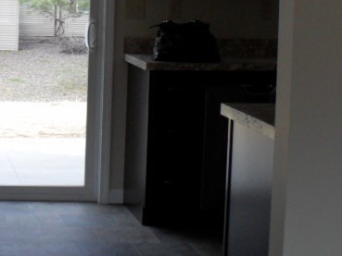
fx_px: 959
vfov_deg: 14.9
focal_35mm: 97
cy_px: -18
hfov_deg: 19.4
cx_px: -38
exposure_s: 1/180
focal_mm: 6.3
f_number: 3
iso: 80
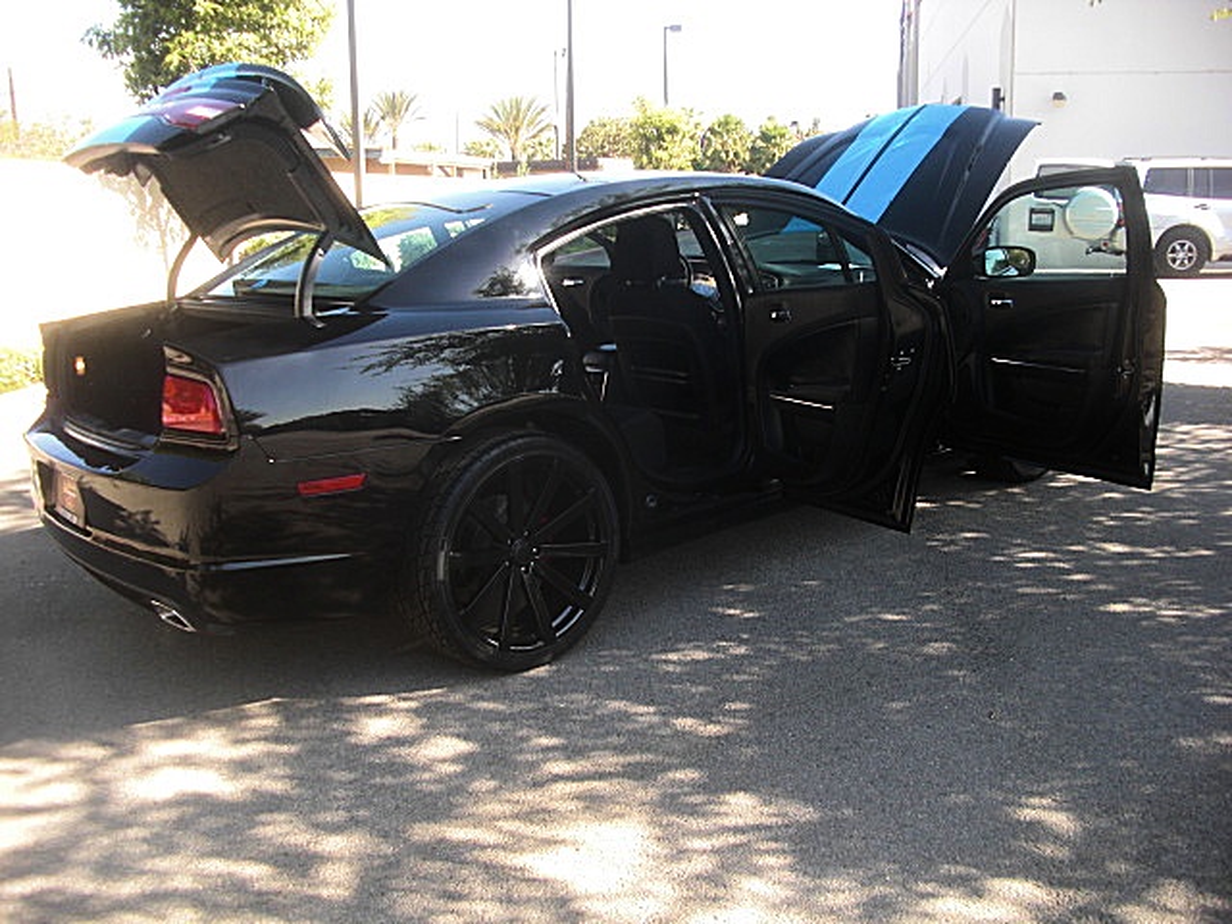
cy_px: 462
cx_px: 616
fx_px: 1281
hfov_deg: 51.4
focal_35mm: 36
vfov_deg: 39.7
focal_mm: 6.3
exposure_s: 1/125
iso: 50
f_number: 2.8
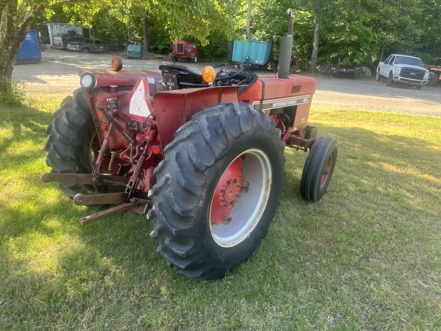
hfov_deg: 71.6
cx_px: 220
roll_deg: -1.3
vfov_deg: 56.8
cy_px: 166
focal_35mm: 24
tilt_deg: -19.2
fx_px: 306
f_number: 1.78
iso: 80
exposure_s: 1/210
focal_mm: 6.86
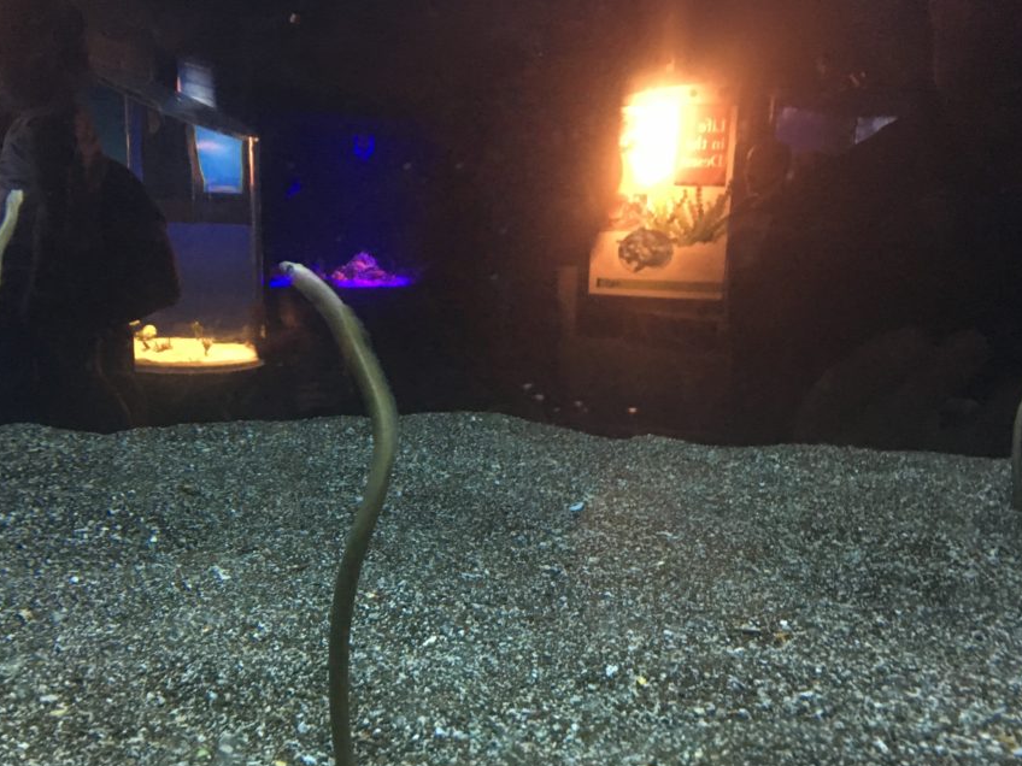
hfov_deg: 52.6
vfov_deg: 40.5
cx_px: 474
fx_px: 1033
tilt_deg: -11.6
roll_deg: -2.0
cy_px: 453
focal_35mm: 35
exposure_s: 1/15
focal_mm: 4.15
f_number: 2.2
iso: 500
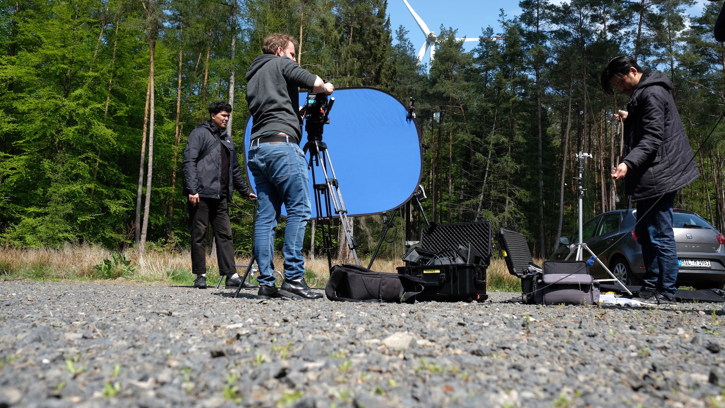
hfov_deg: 54.0
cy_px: 168
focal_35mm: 37
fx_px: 711
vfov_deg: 31.9
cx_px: 364
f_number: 5.6
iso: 100
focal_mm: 23
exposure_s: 1/250
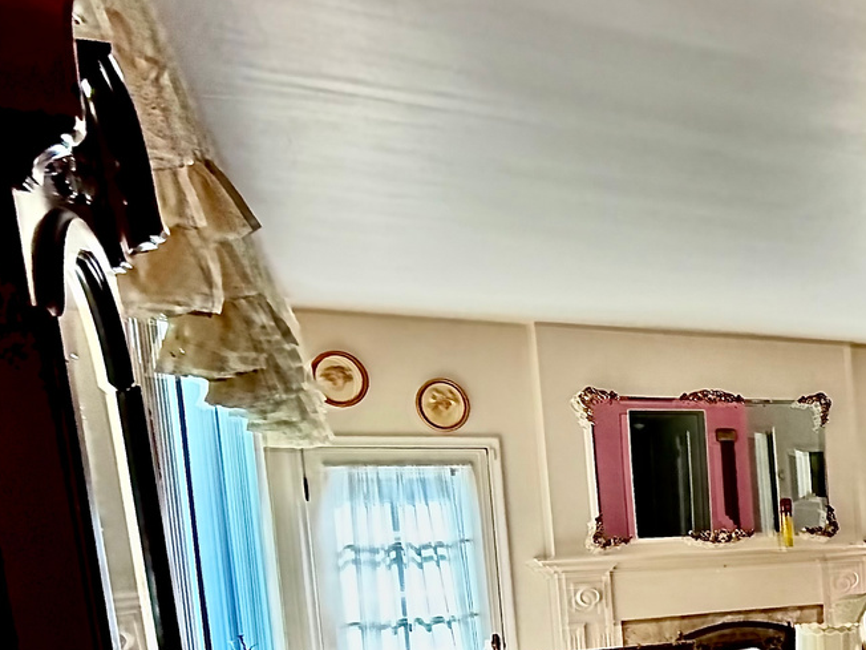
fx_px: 1101
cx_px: 1223
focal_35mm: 44
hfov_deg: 30.0
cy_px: 593
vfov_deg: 31.3
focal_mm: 2.22
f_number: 2.2
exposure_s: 1/121
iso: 250
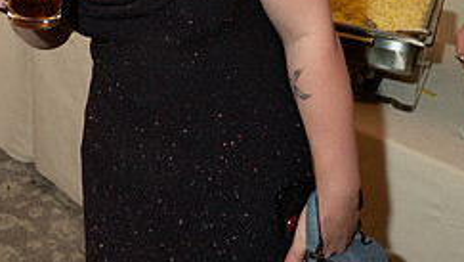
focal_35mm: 60
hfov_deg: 33.8
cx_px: 90
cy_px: -87
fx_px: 739
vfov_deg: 18.5
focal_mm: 24
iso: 2500
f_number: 5.6
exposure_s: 1/60
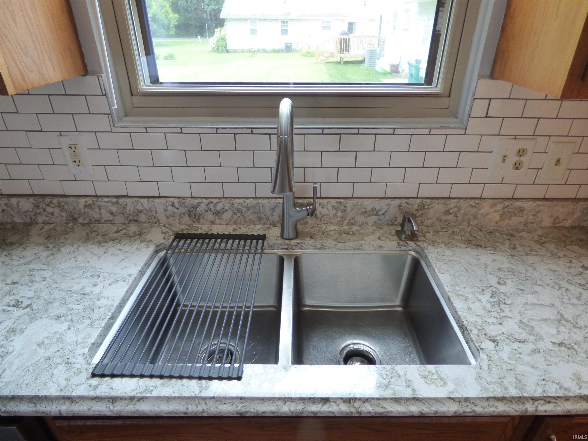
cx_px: 294
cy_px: 220
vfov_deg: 66.0
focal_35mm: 20
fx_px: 340
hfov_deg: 81.7
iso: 320
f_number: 2.8
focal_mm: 3.58
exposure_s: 1/100
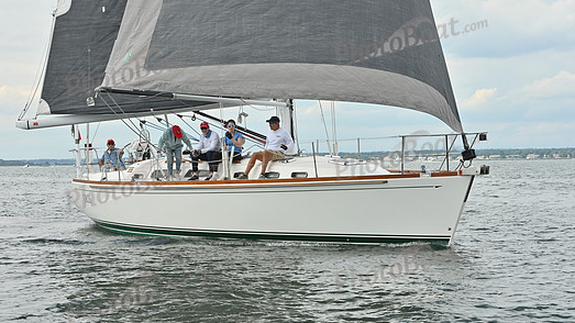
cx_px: 277
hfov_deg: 22.9
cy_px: 112
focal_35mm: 93
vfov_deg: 13.0
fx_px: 1418
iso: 320
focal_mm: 80
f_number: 8
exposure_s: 1/1250
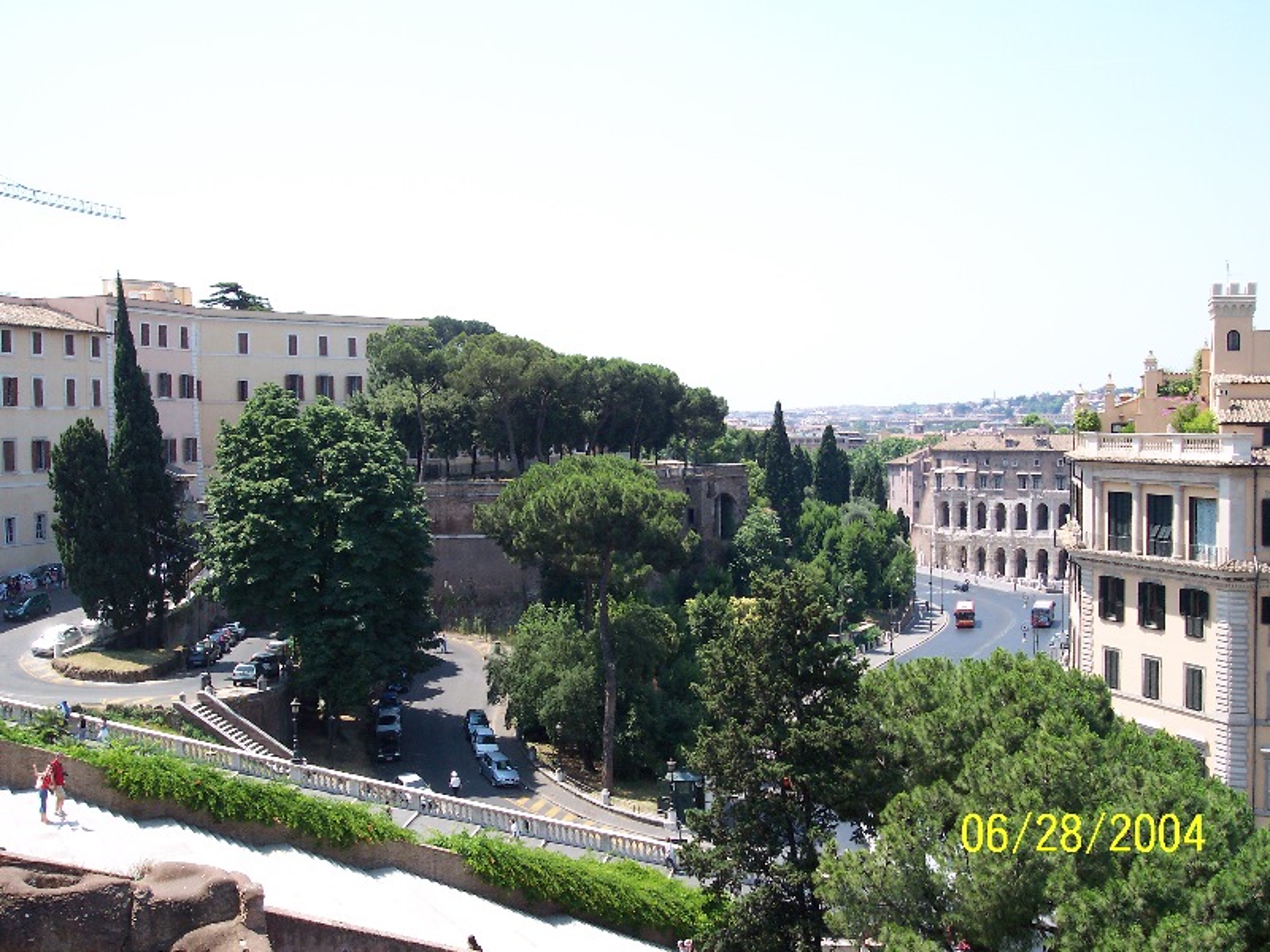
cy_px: 476
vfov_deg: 37.7
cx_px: 635
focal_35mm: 38
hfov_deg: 49.0
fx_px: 1394
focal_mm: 8
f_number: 4.8
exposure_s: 1/350
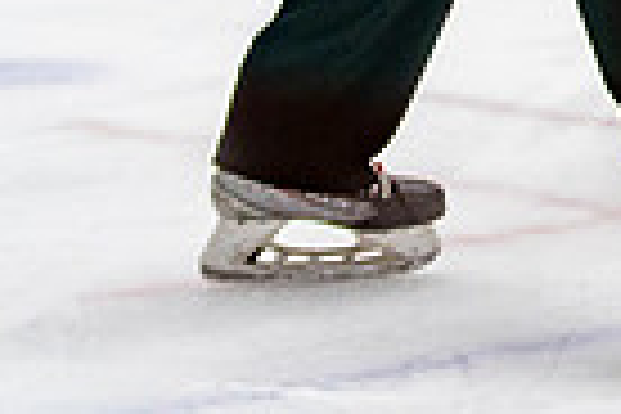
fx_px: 6899
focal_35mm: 400
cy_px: -453
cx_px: 704
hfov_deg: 5.1
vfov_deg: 3.4
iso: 2000
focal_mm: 90
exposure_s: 1/640
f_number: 2.8
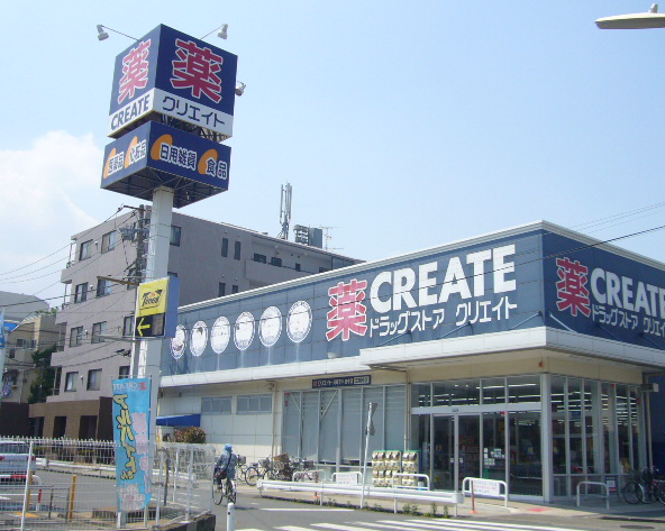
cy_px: 264
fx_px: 748
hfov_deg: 47.9
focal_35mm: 38
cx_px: 356
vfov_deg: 39.1
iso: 80
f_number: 5.6
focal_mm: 4.6
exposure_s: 1/320
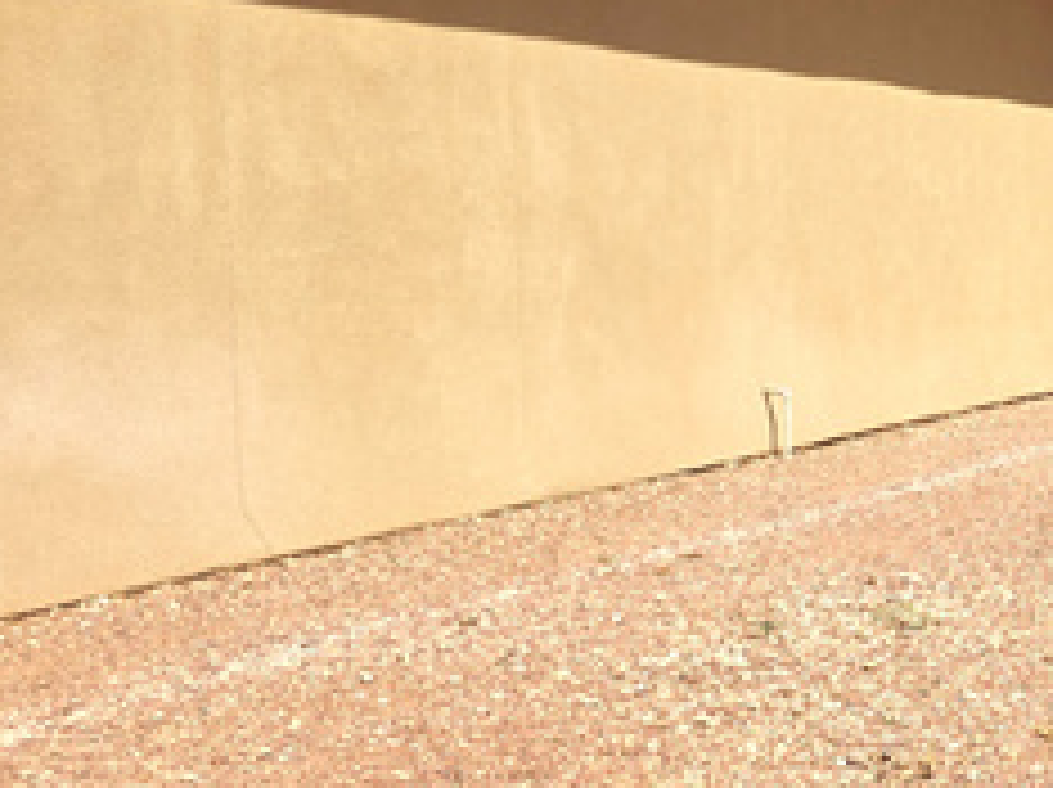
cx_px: 1418
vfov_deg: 23.2
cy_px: 410
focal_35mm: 63
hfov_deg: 25.7
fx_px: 1914
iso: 80
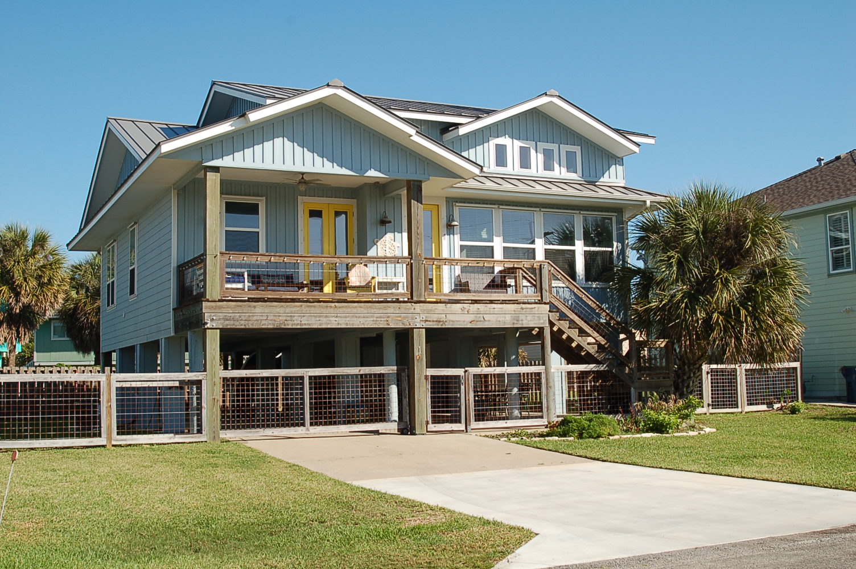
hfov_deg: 46.4
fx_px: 998
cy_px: 284
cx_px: 428
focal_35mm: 42
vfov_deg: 31.8
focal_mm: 28
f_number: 9
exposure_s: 1/320
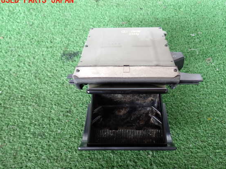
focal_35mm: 35
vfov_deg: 40.6
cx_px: 122
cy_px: 88
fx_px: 228
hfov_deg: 52.6
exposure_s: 1/40
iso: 200
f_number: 2.4
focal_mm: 5.79
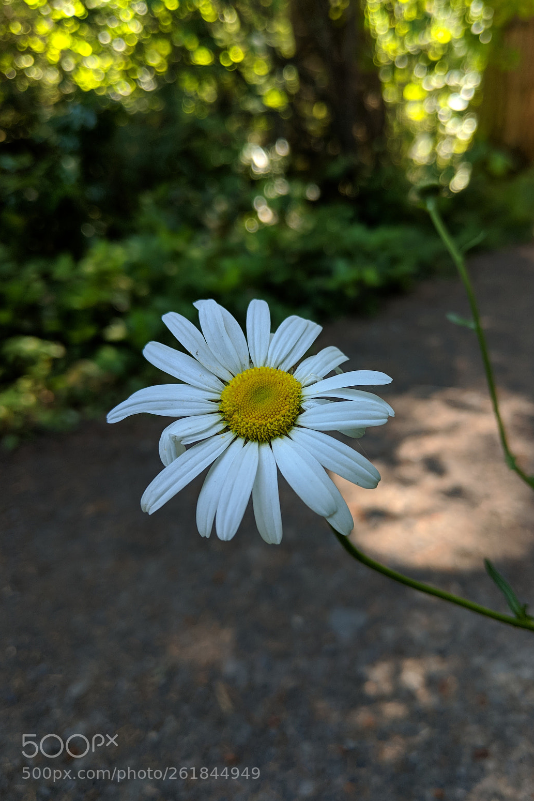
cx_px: 300
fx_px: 645
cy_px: 400
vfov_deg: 63.7
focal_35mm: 29
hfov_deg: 44.9
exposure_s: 1/120
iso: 68
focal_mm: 4.44
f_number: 1.8
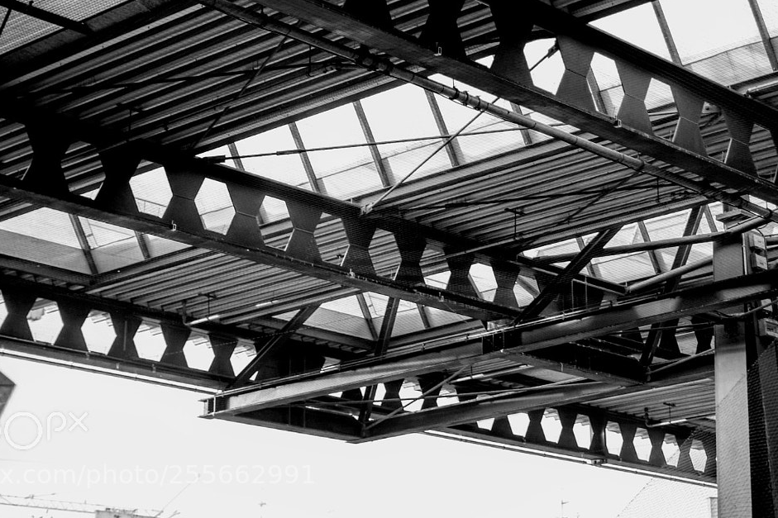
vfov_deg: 15.9
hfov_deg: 23.8
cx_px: 544
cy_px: 99
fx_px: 1837
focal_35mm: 85
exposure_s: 1/80
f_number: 1.8
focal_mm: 50
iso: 80
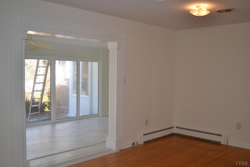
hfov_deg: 53.1
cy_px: 84
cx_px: 125
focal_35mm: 36
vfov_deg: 36.9
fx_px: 250
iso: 250
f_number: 4
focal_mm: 24
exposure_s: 1/125
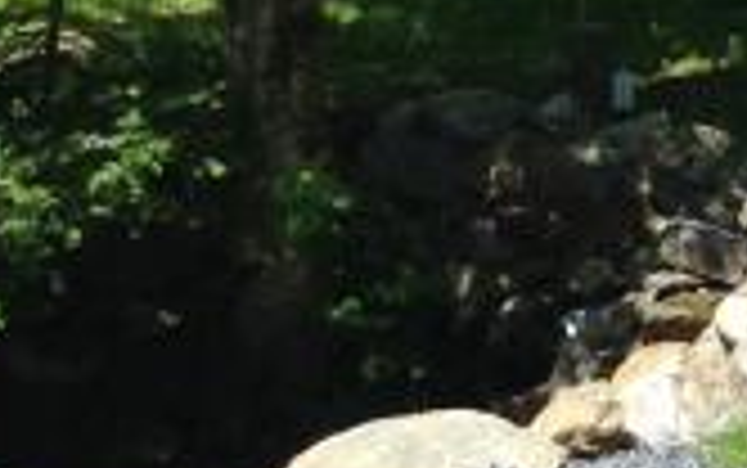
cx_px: 1809
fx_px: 4400
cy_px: -626
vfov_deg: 5.9
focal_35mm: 216
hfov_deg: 8.8
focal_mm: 3.3
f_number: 2.4
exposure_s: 1/644
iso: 25
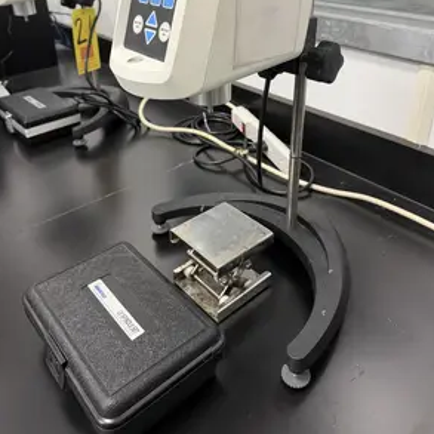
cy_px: 139
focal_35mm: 29
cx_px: 218
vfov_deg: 54.3
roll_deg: +0.8
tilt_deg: -26.5
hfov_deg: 55.6
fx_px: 411
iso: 200
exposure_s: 1/64
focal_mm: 6.76
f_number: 1.78
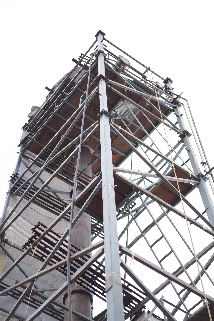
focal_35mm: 55
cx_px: 107
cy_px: 160
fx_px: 490
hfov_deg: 24.6
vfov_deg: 36.2
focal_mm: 55
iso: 250
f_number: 1.8
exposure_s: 1/1250
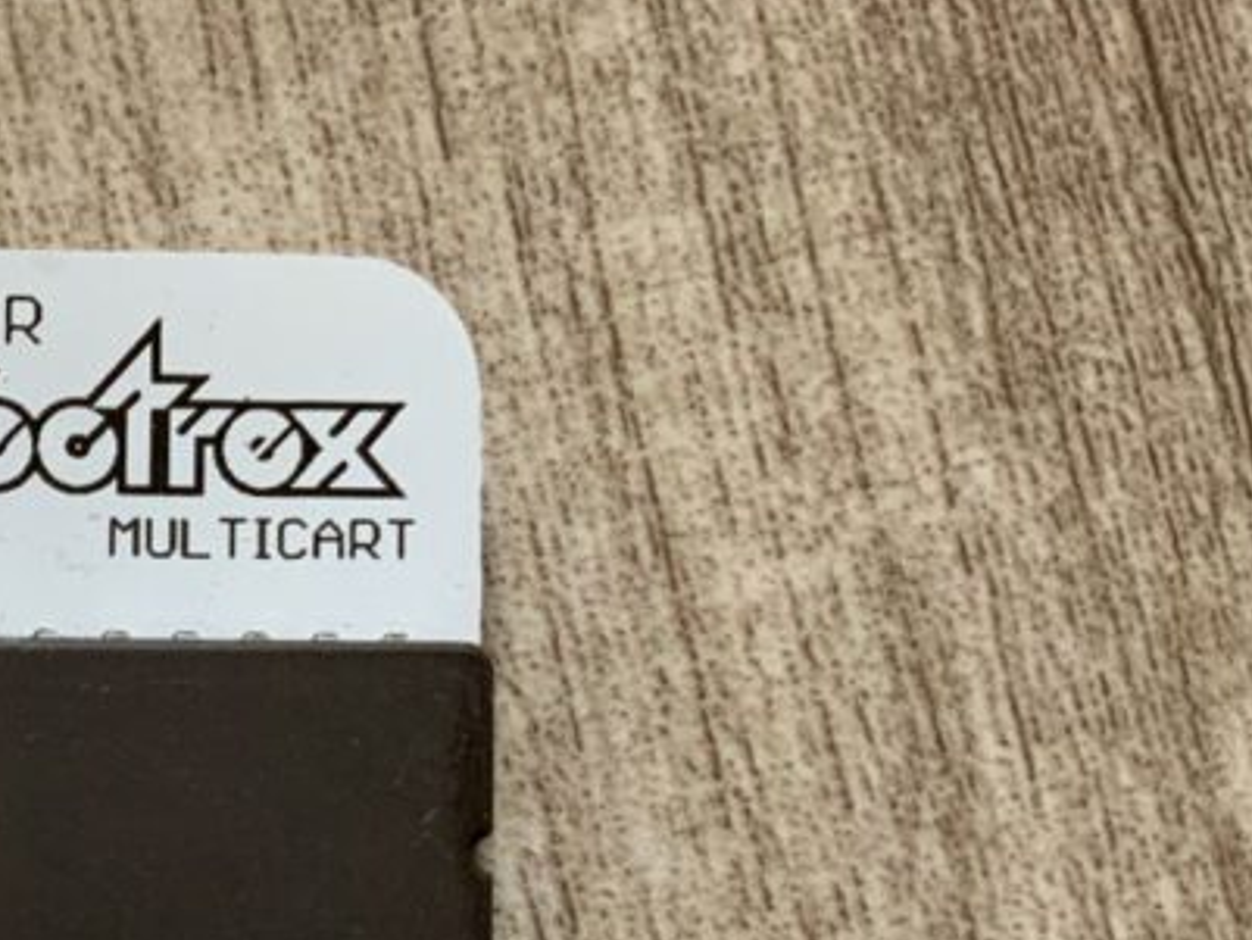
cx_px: -265
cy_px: 1059
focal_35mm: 74
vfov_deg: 19.0
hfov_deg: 23.9
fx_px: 2677
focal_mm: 3
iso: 125
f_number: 1.8
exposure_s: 1/60
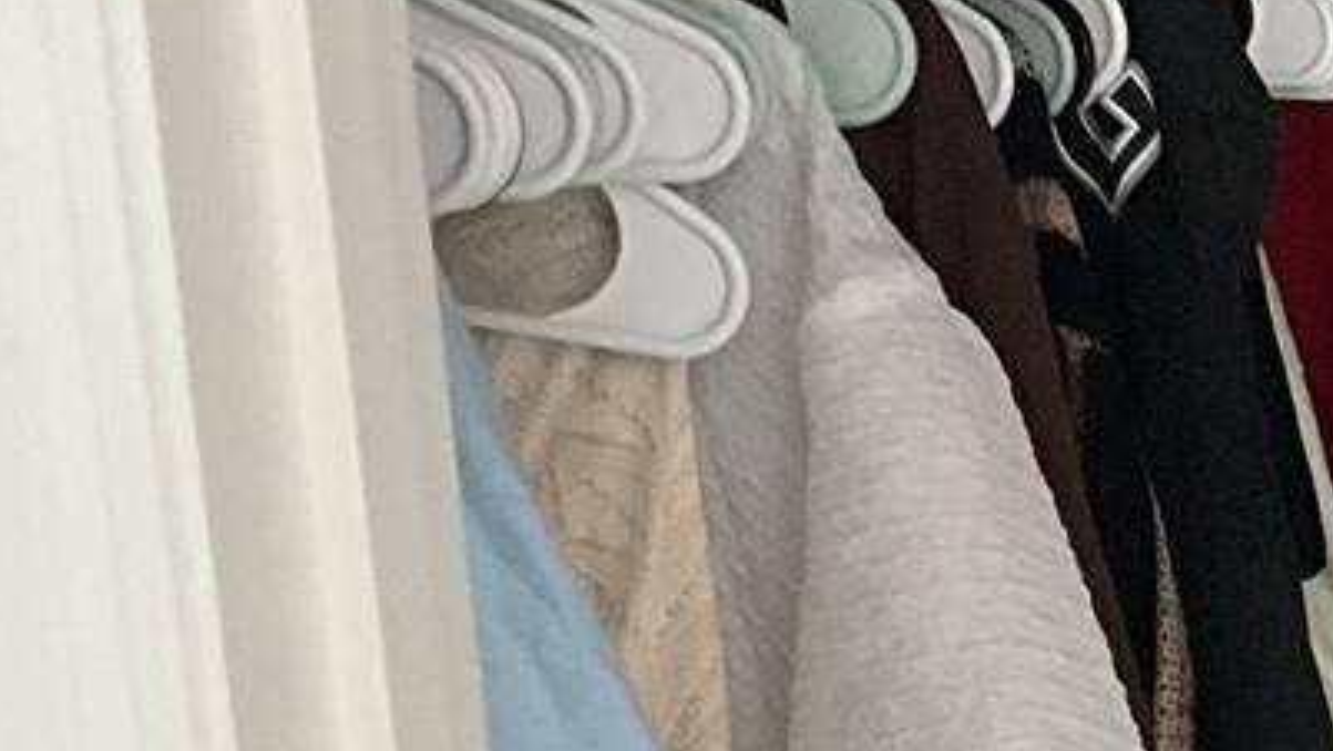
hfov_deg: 15.7
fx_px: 4456
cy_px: 1419
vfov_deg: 9.1
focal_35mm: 126
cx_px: 1955
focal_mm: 3
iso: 320
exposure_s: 1/45
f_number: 1.8
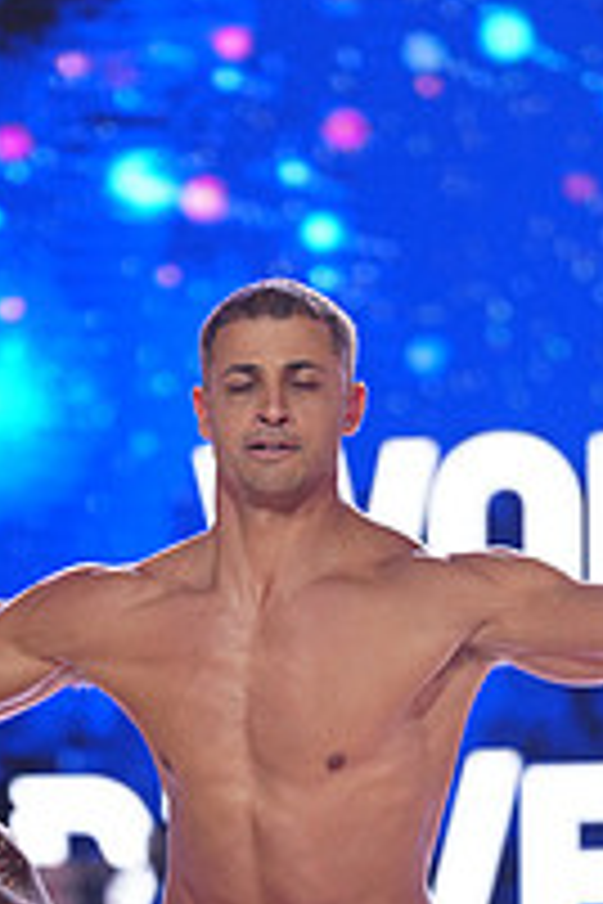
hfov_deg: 3.5
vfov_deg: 5.2
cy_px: 1241
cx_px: 200
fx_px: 9873
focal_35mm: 393
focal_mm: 136
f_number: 2.8
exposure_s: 1/400
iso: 2000
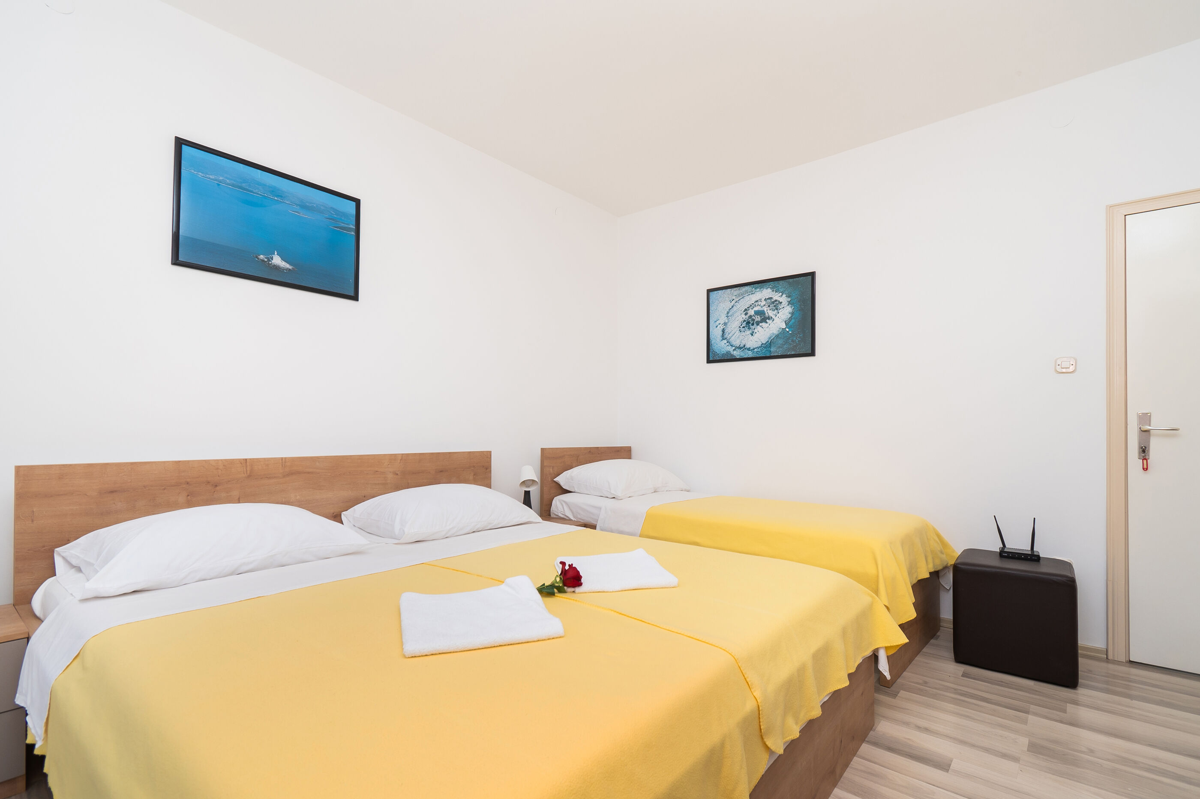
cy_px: 400
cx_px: 600
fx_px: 500
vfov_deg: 77.3
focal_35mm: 15
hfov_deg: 100.4
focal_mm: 10
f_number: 8
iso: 200
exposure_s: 1/125
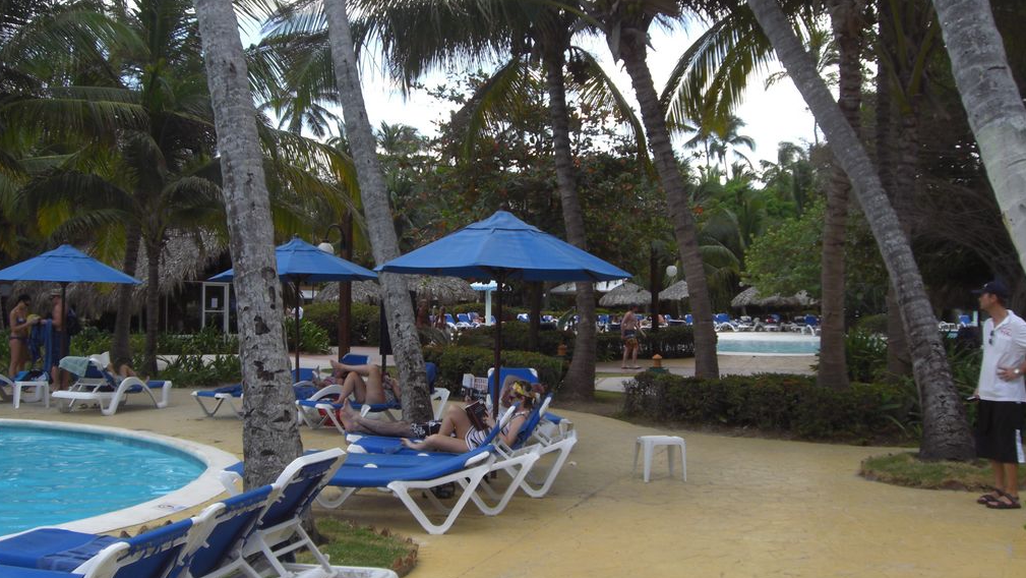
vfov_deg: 28.3
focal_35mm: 42
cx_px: 507
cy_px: 257
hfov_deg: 48.3
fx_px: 1143
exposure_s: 1/320
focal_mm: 6.2
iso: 64
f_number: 2.7
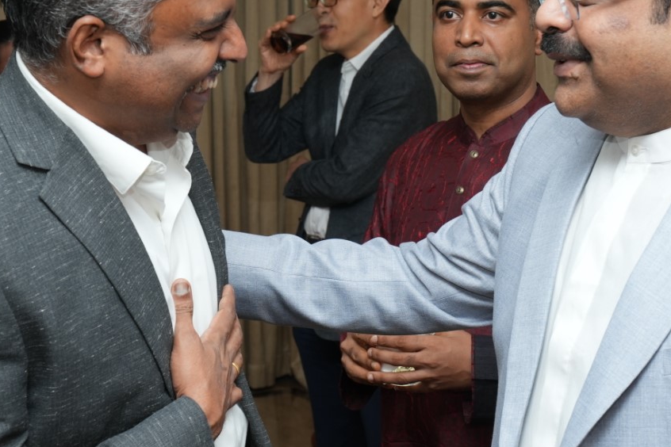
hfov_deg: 22.6
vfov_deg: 15.2
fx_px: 1677
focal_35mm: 90
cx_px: 405
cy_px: 212
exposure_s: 1/160
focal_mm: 47
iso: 400
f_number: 8
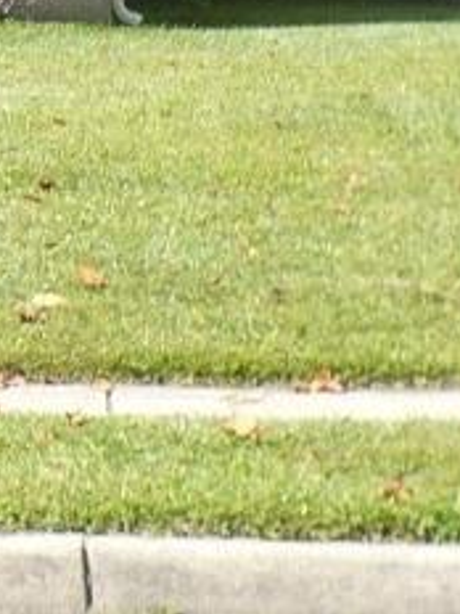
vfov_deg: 6.4
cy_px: -622
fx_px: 5280
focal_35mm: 298
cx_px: -1034
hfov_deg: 4.7
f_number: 3.7
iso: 100
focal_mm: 7.9
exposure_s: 1/320
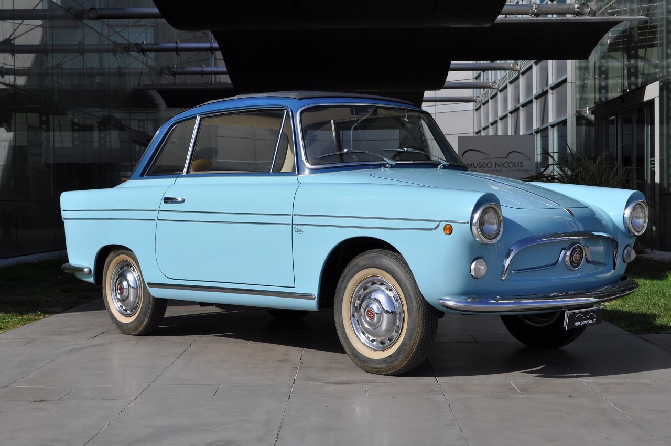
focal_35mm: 60
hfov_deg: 33.4
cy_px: 223
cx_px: 336
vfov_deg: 22.6
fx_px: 1117
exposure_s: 1/400
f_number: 10
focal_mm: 40
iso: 200
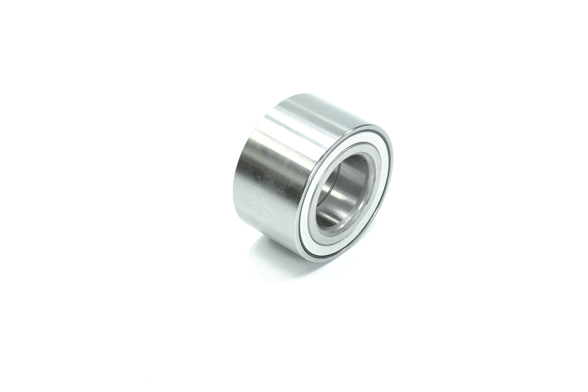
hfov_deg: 24.6
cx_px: 294
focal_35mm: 82
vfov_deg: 16.6
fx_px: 1347
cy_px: 196
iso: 100
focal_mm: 55
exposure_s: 1/25
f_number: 7.1
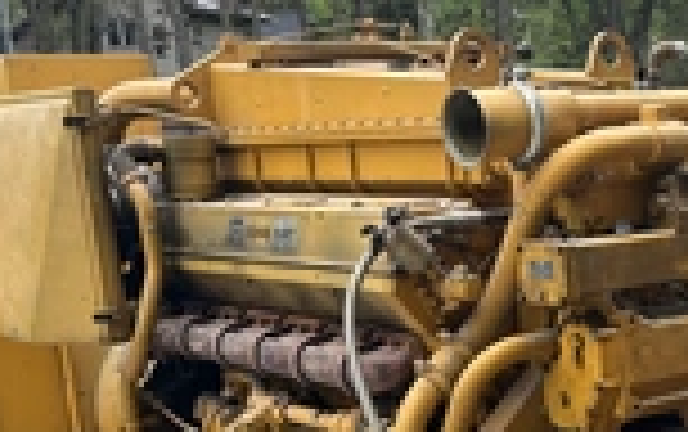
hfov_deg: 27.4
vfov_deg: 17.4
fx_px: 1352
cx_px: 643
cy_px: 495
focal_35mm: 72
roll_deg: +1.7
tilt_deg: -15.8
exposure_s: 1/192
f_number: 1.6
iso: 40
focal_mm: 5.1
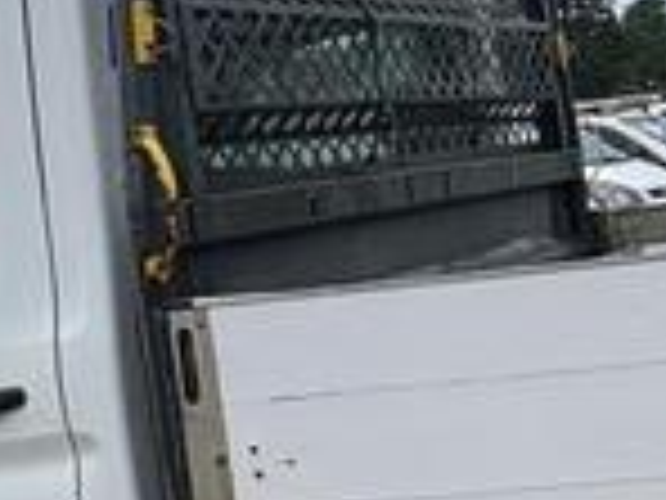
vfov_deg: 17.3
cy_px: 189
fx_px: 1635
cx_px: 954
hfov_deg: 20.3
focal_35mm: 85
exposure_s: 1/1880
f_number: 2.2
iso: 50
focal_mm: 2.22
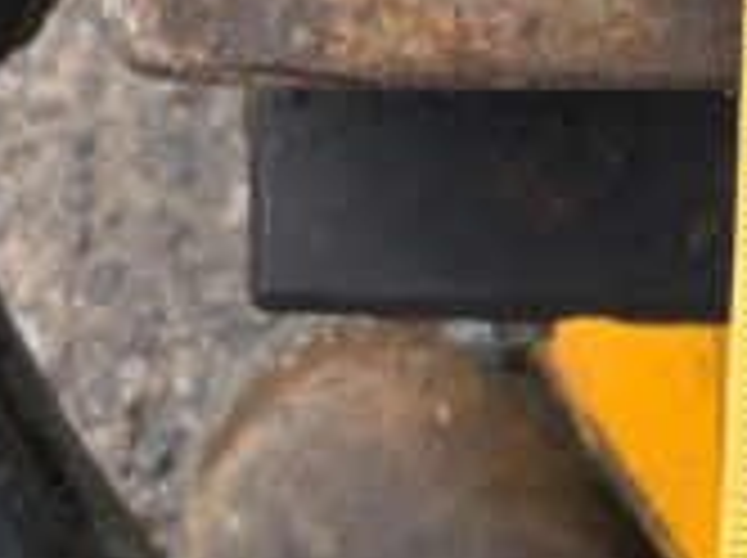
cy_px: -918
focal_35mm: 179
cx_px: 886
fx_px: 3857
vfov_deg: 7.6
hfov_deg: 10.9
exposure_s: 1/804
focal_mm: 3
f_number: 1.8
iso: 16
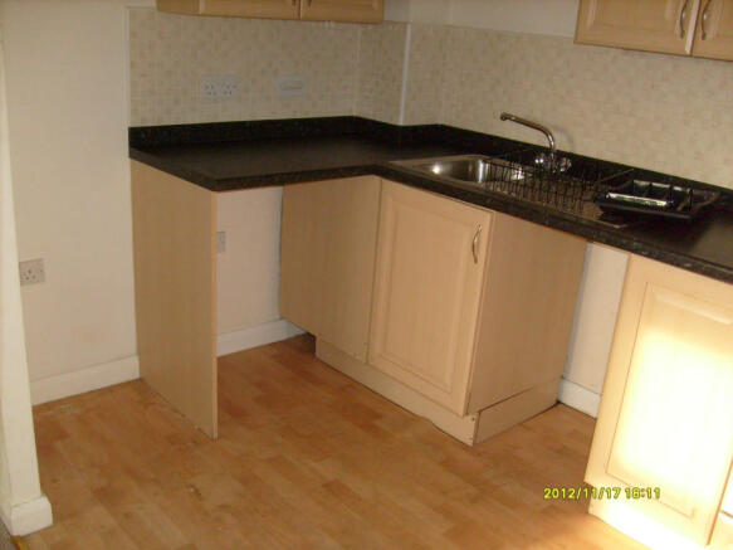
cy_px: 275
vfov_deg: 40.7
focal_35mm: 35
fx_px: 741
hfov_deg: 52.6
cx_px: 366
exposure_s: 1/45
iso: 200
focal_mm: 5.8
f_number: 2.8
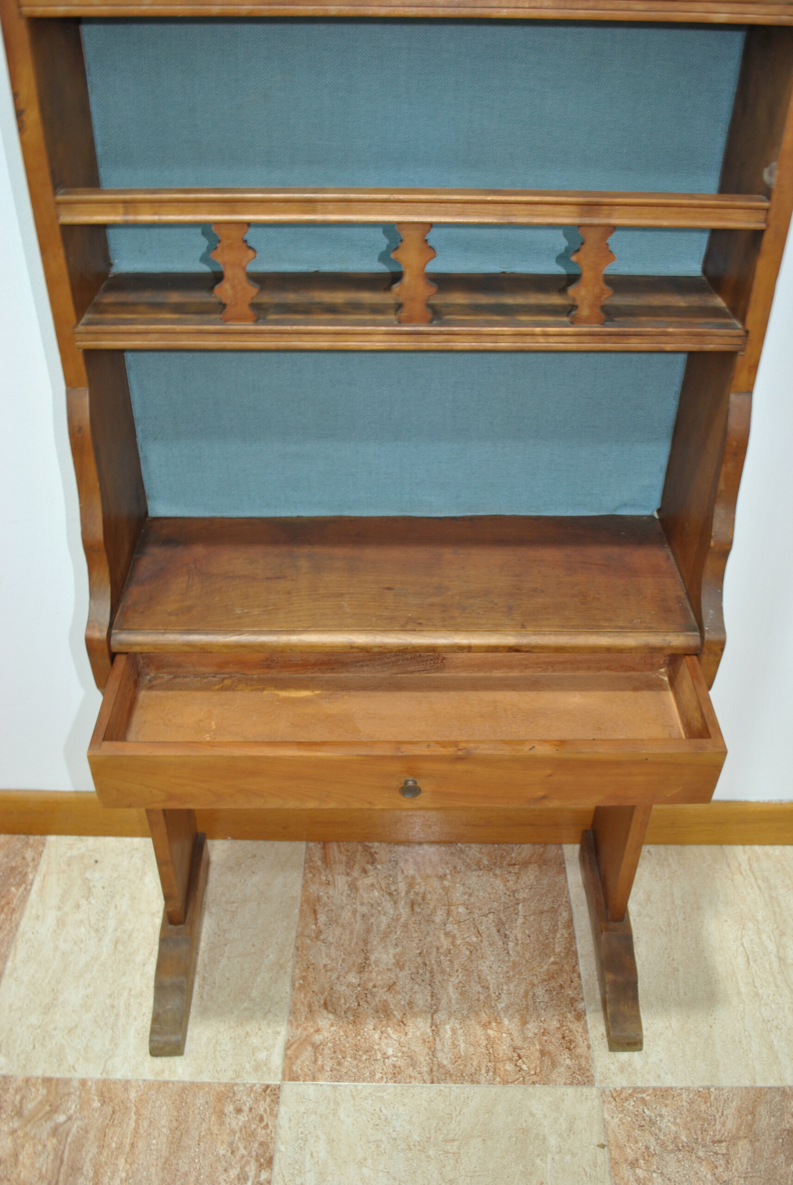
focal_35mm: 30
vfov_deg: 61.9
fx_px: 988
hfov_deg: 43.7
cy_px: 592
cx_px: 396
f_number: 3.8
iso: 200
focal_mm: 20
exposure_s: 1/6
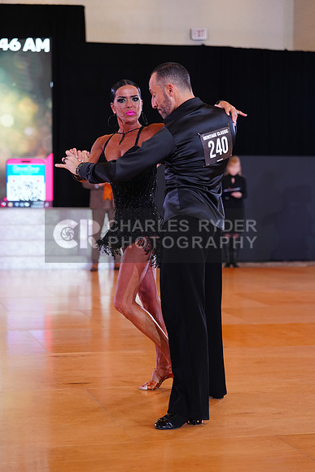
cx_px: 158
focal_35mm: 76
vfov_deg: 26.6
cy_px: 236
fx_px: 997
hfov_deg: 18.0
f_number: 3.2
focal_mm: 76
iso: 1000
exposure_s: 1/200
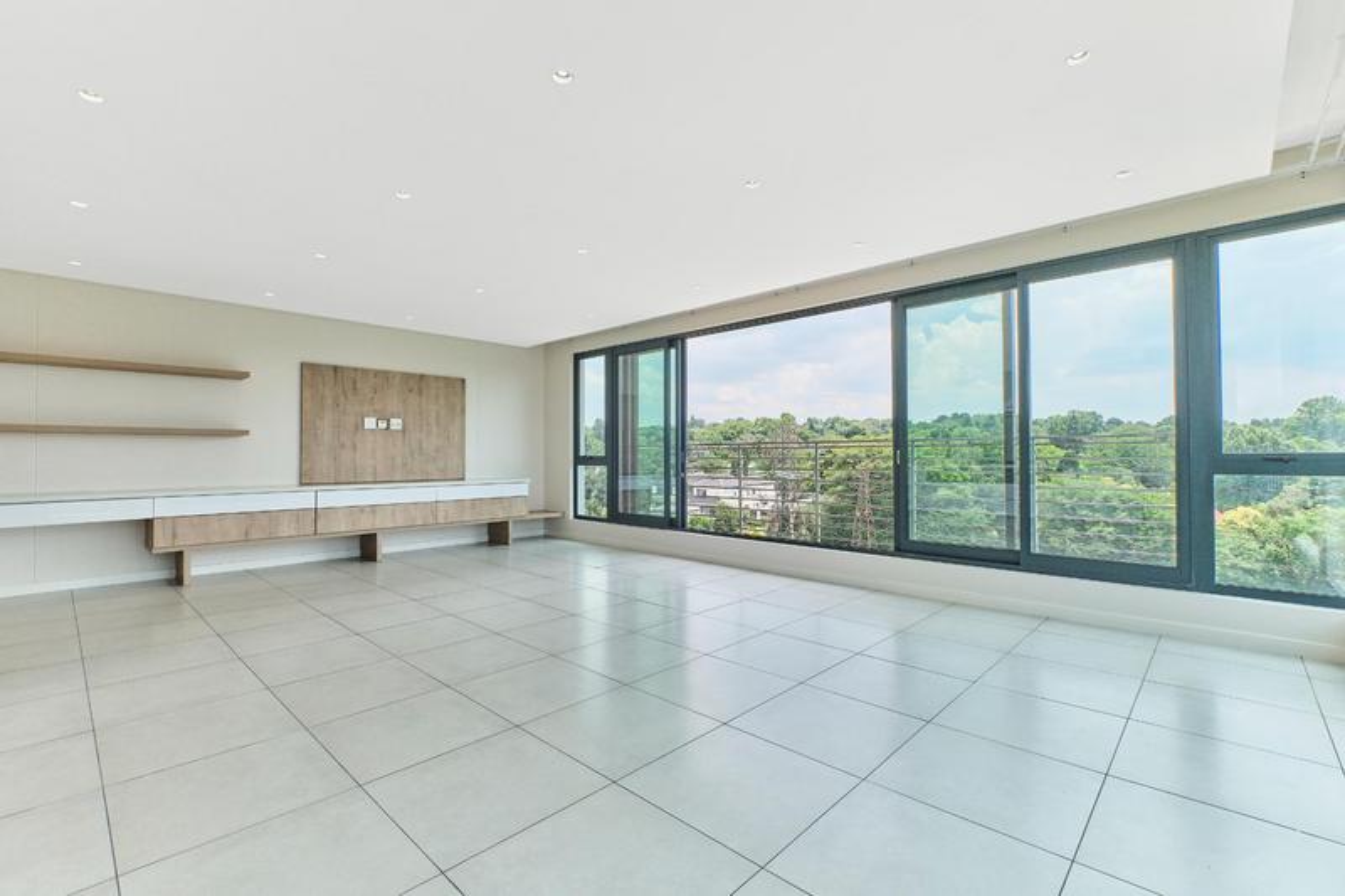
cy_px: 448
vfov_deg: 77.3
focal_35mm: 15
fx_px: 560
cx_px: 672
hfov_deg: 100.4
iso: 500
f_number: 10
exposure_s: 1/200
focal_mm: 10
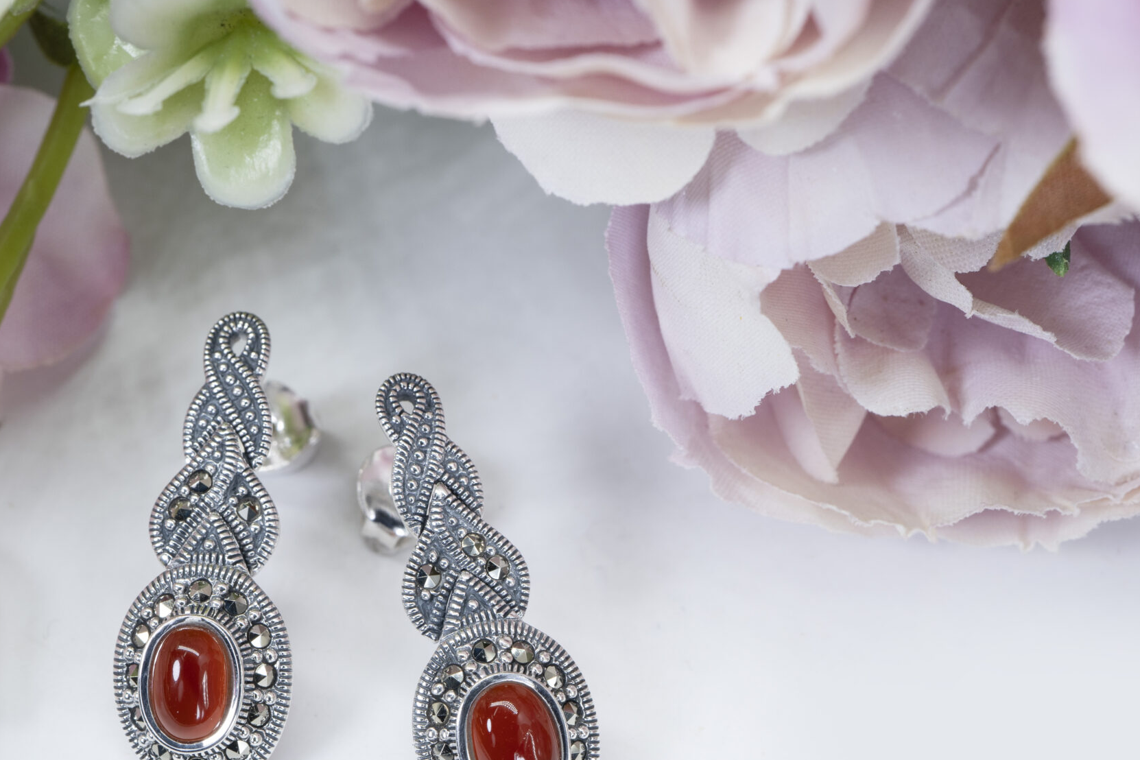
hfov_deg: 26.3
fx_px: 2438
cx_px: 519
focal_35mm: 77
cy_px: 504
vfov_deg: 17.7
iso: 200
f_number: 10
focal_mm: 50
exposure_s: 1/50
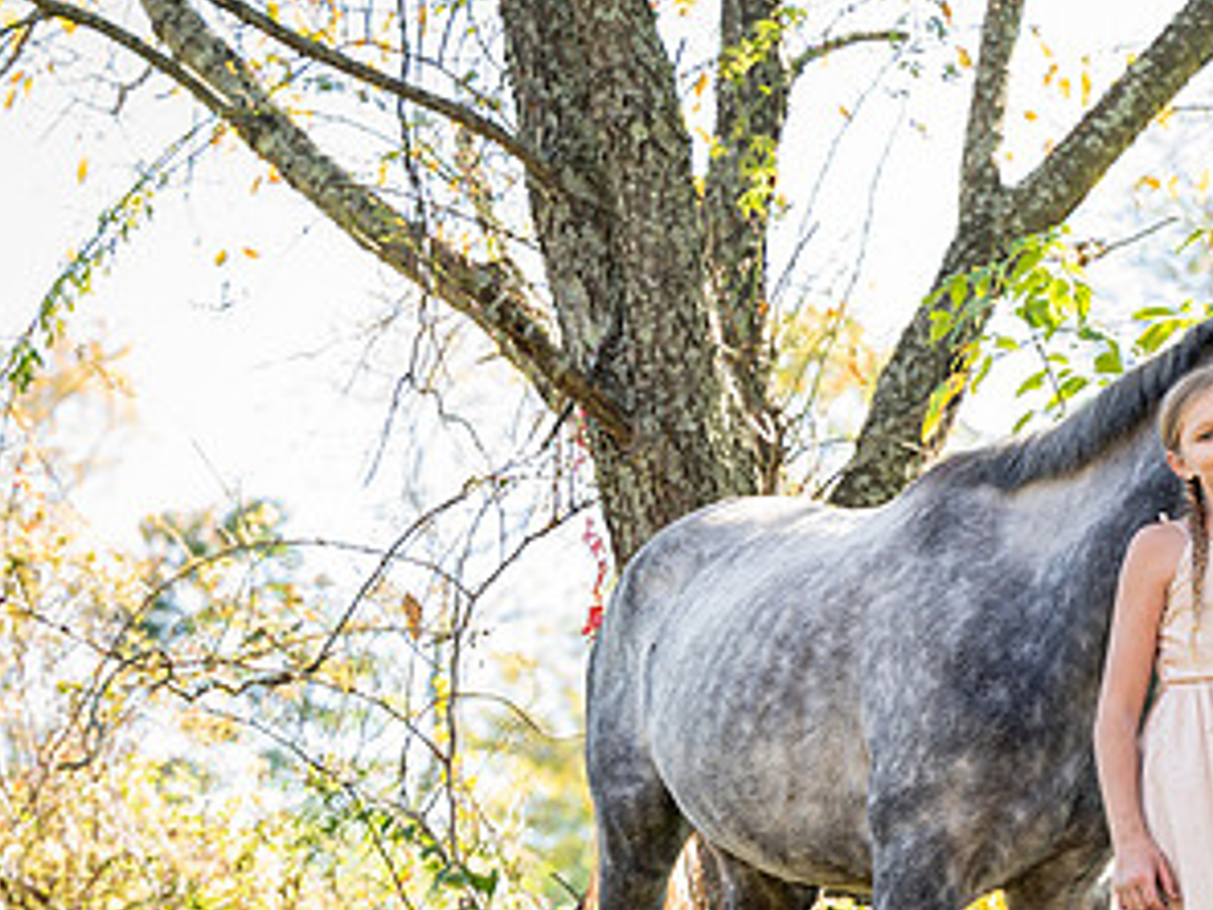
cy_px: 631
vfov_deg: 9.2
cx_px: 1180
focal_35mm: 162
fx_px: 5677
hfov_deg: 12.1
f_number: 4
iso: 100
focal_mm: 86
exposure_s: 1/60
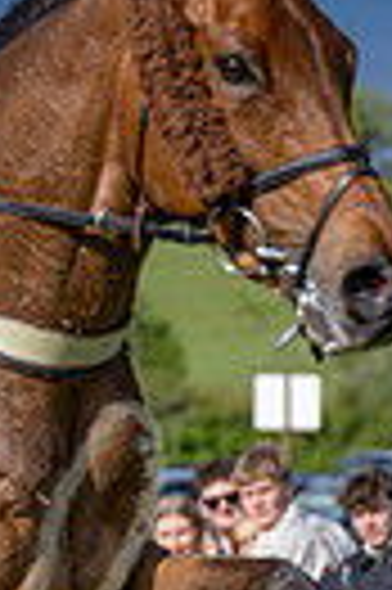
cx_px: 584
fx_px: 6550
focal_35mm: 400
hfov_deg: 3.4
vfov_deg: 5.1
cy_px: 731
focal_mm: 70
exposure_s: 1/2000
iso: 100
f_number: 2.8
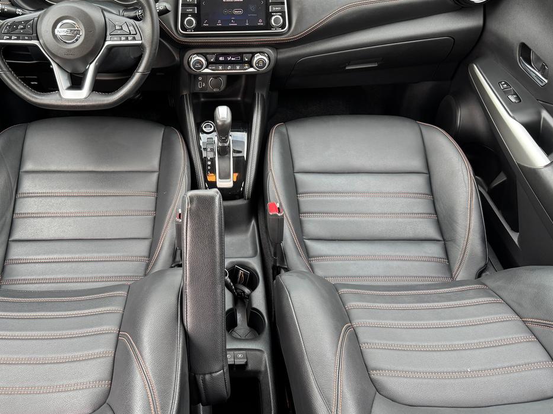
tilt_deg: -39.4
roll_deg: -0.6
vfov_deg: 42.6
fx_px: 527
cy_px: 152
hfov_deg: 54.9
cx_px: 218
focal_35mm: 33
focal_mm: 6.76
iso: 200
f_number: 1.78
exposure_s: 1/121
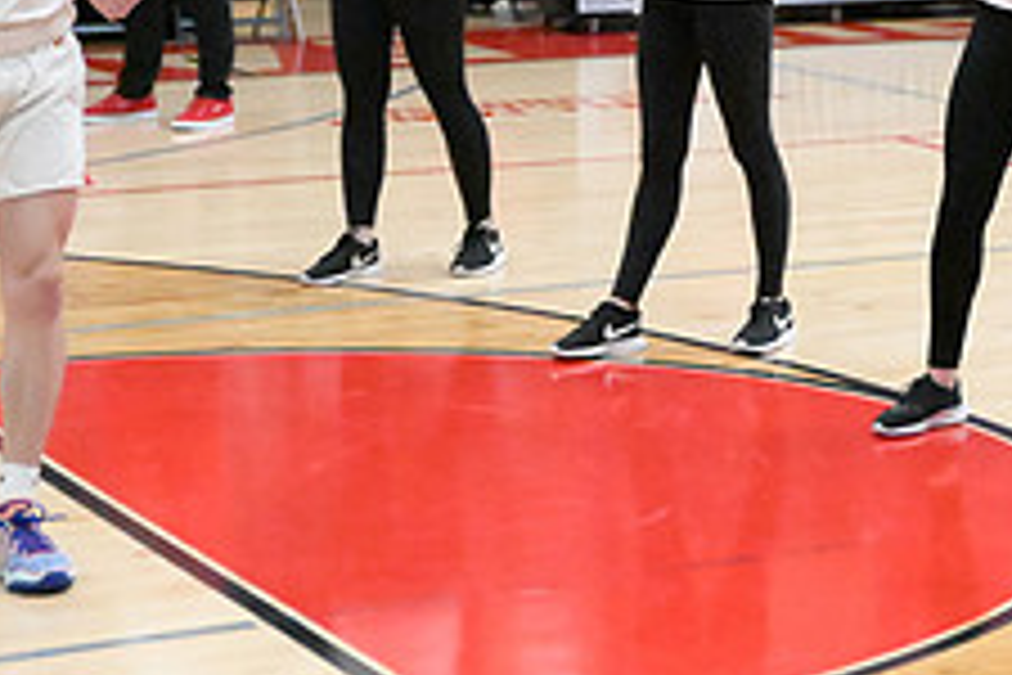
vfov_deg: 10.0
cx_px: 1106
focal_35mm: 134
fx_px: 3767
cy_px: -180
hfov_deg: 14.9
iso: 51200
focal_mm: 52
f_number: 2.8
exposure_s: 1/8000
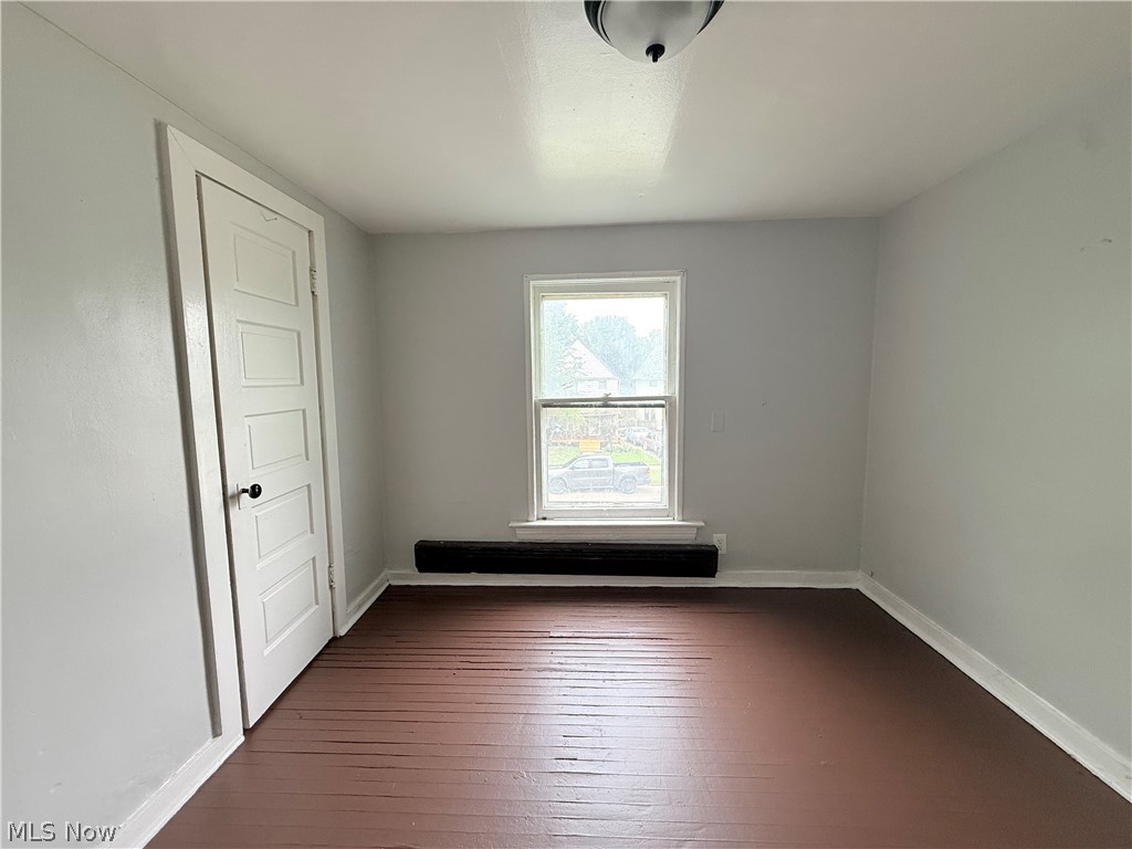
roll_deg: +0.0
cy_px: 424
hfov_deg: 102.1
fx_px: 458
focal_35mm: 14
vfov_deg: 85.7
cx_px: 566
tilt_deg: -5.5
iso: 160
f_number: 2.2
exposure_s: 1/99
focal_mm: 2.22
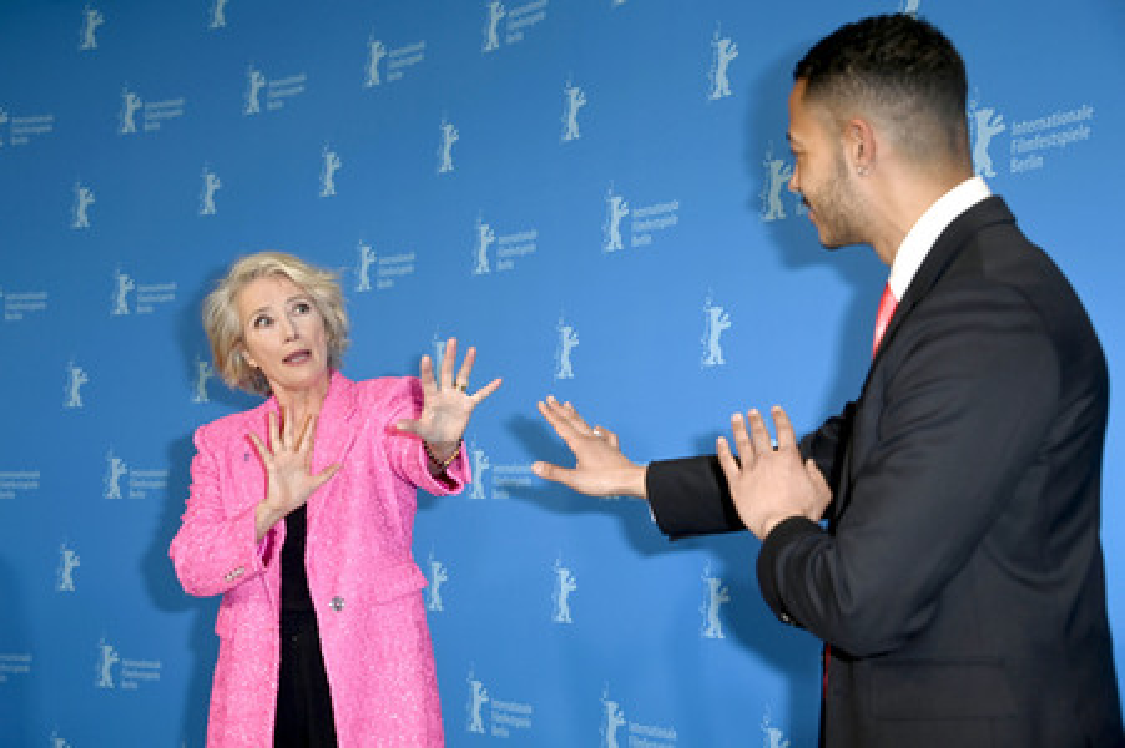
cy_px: 374
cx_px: 562
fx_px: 1936
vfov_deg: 21.9
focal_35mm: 62
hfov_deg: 32.4
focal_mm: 62
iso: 800
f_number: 5.6
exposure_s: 1/200
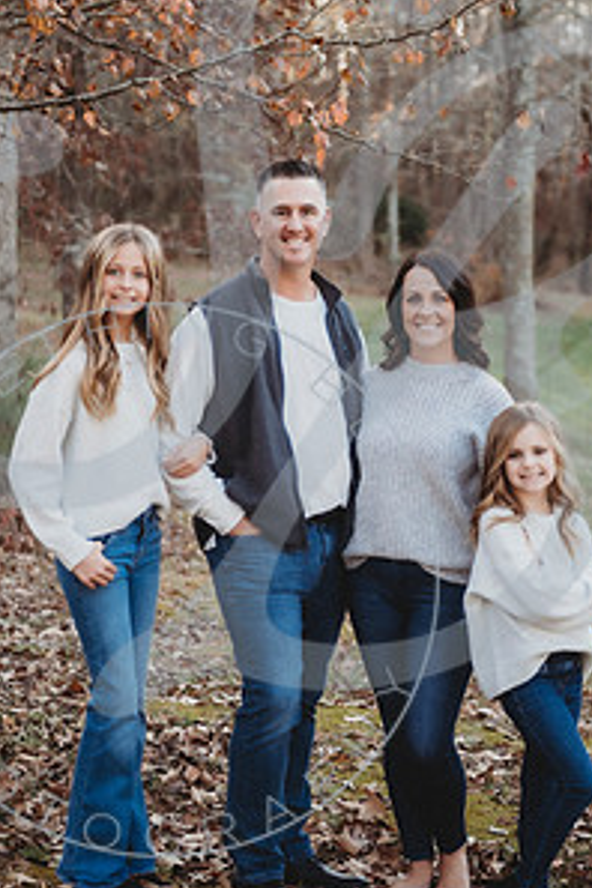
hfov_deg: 15.5
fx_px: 2170
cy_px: 353
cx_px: 296
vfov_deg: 23.1
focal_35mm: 88
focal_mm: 58
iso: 100
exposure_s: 1/125
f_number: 2.8
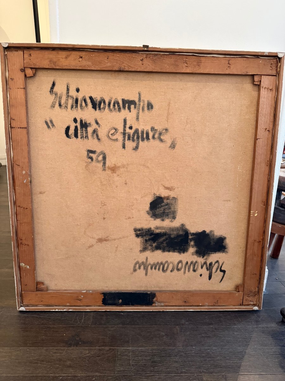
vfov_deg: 71.6
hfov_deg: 56.8
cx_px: 142
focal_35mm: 24
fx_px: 263
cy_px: 190
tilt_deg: -15.6
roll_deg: -1.4
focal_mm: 6.76
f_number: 1.78
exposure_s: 1/50
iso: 640
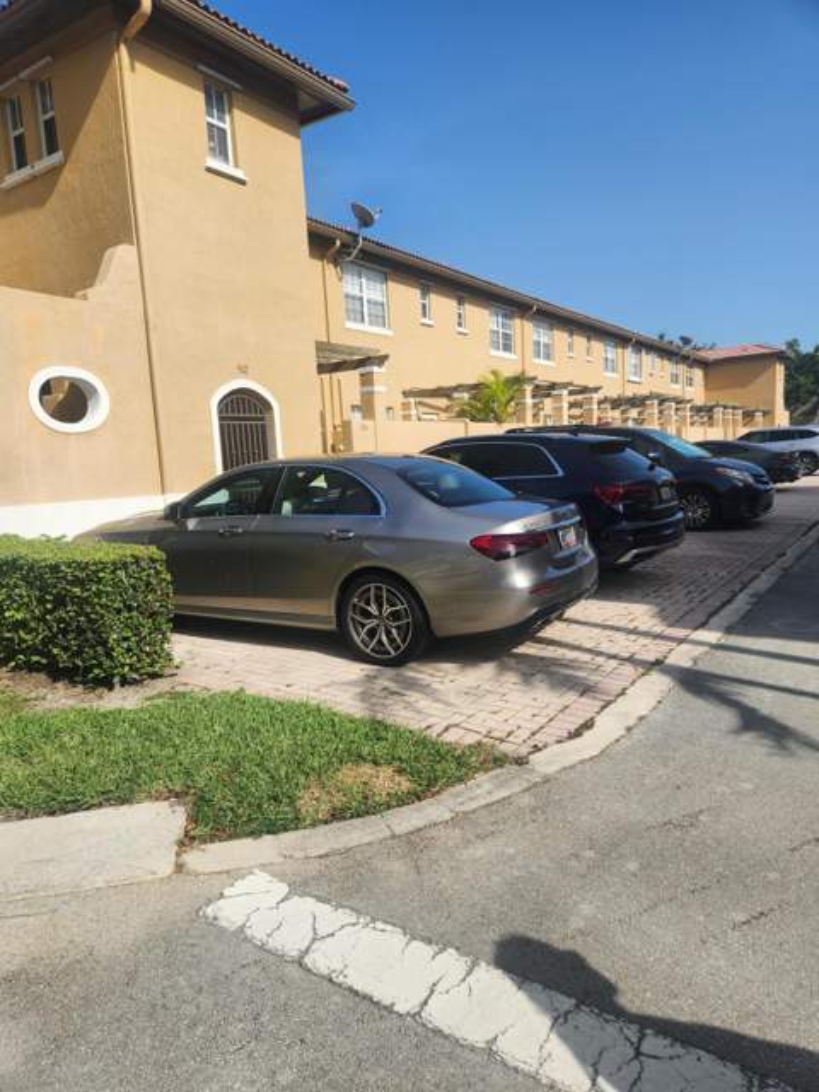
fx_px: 726
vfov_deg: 73.9
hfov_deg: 58.9
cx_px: 410
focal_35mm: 23
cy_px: 546
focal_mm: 5.4
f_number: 1.8
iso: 20
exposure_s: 1/1946
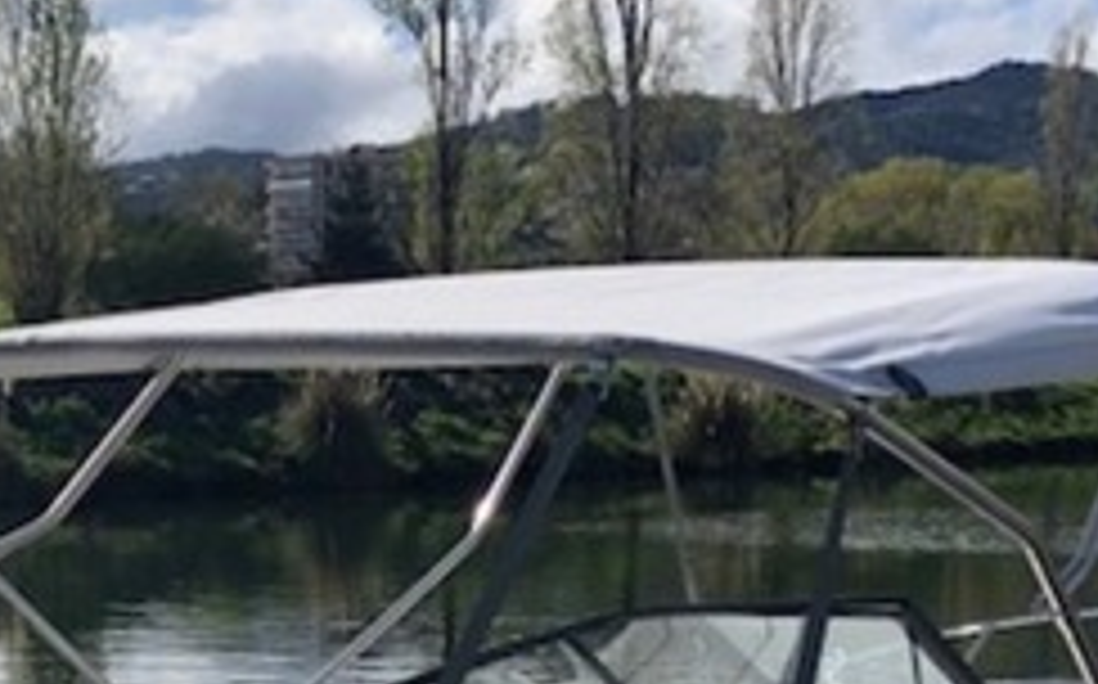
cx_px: 580
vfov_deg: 17.1
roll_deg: -1.4
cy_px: 810
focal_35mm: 73
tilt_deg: -11.7
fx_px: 2182
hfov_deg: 28.2
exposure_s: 1/2404
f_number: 1.8
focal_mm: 3.99
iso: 20
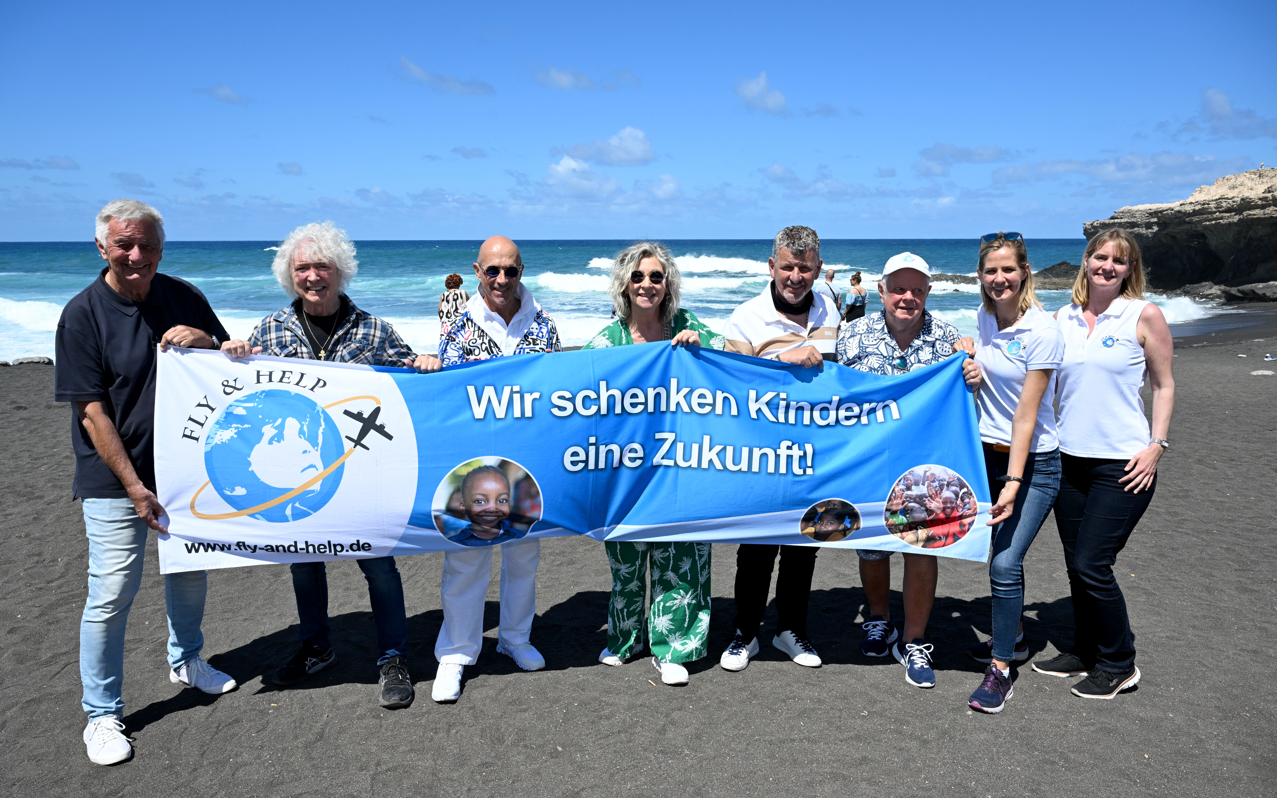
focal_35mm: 27
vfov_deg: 46.8
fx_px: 923
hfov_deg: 69.3
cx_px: 627
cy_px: 411
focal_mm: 25.5
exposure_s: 1/1000
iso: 320
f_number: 8
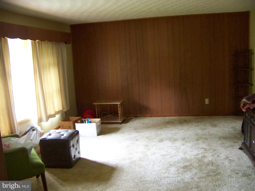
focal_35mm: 36
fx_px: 265
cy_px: 96
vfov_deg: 39.7
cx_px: 128
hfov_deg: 51.4
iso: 400
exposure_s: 1/20
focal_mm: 5.85
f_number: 2.8
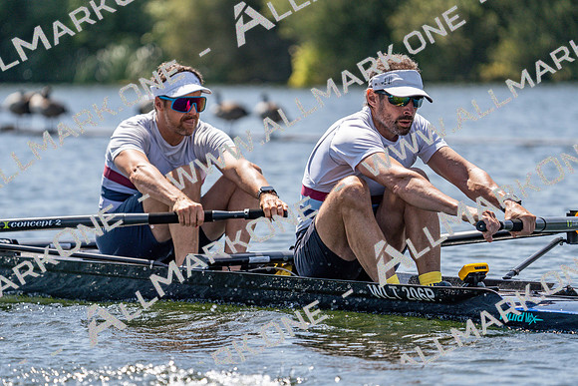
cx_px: 289
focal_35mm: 312
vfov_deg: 4.4
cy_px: 193
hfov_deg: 6.6
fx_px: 5010
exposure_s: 1/2000
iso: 320
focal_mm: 312
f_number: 6.3
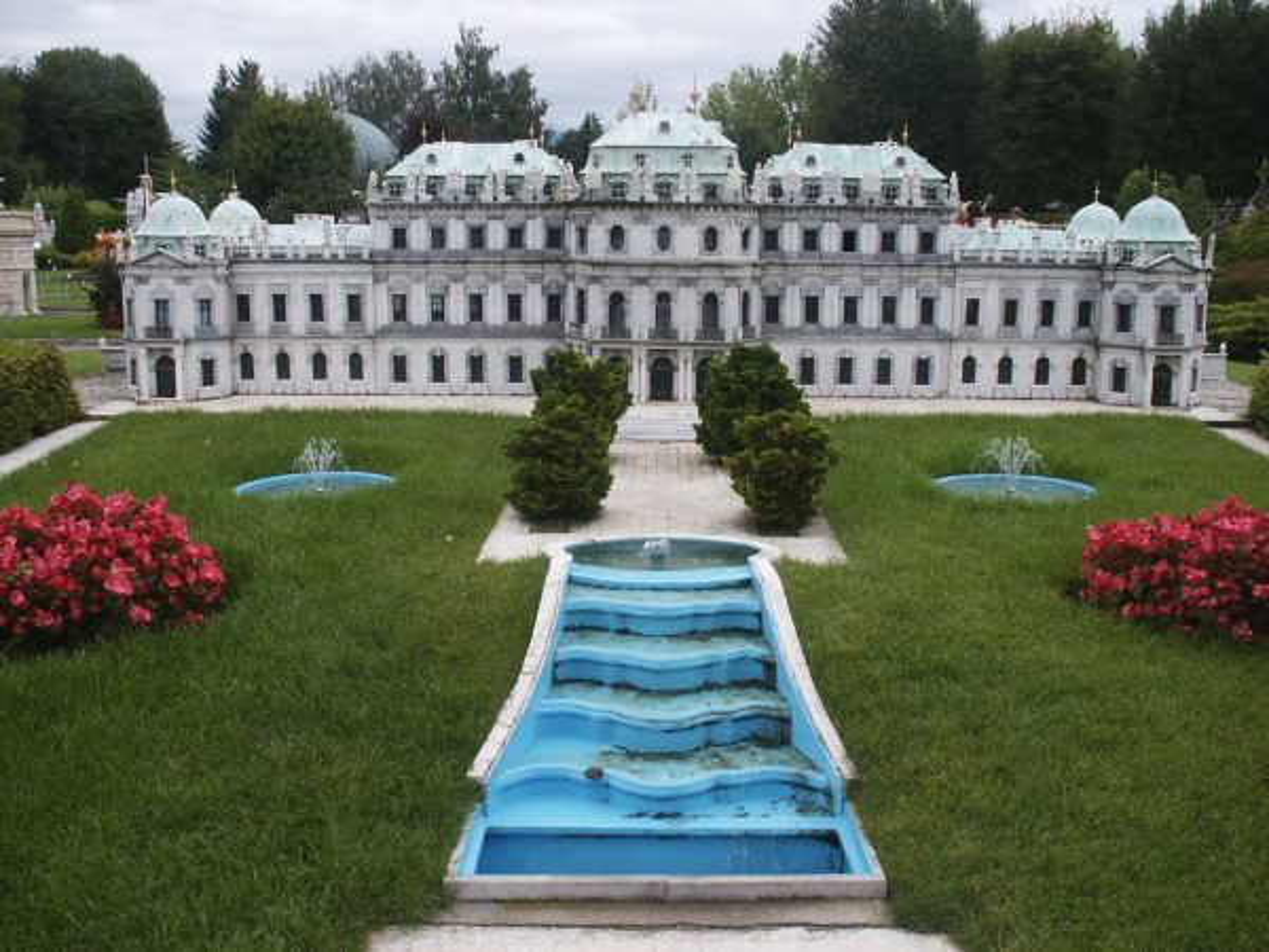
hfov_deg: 52.6
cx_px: 634
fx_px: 1283
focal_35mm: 35
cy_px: 476
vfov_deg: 40.7
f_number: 6.7
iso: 64
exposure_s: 1/125
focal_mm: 7.19
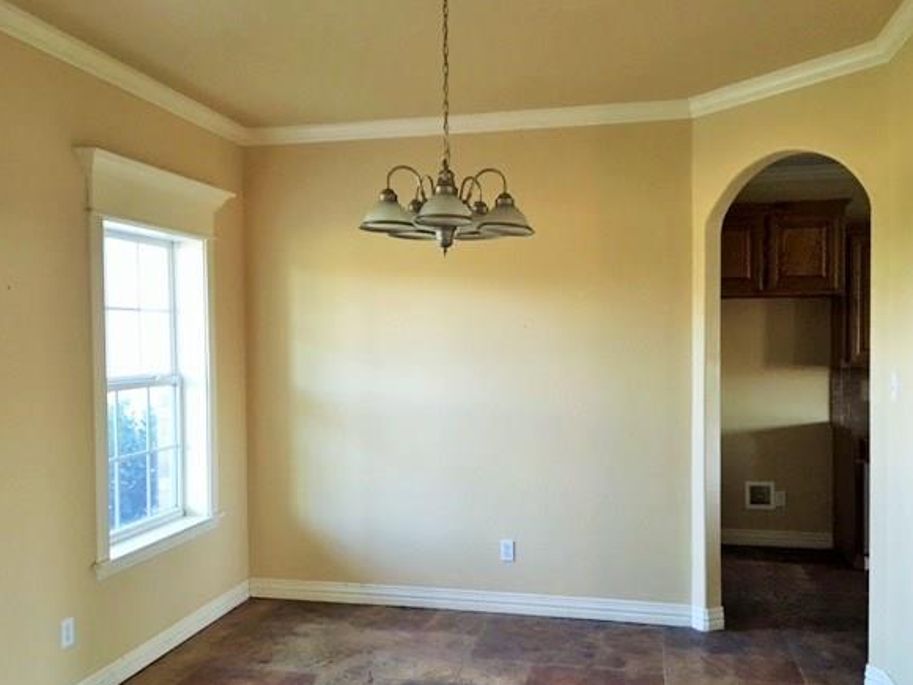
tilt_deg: -1.0
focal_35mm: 32
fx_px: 844
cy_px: 365
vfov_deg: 44.1
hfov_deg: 56.8
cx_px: 449
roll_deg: -0.2
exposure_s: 1/15
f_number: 2.2
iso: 100
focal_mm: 4.15
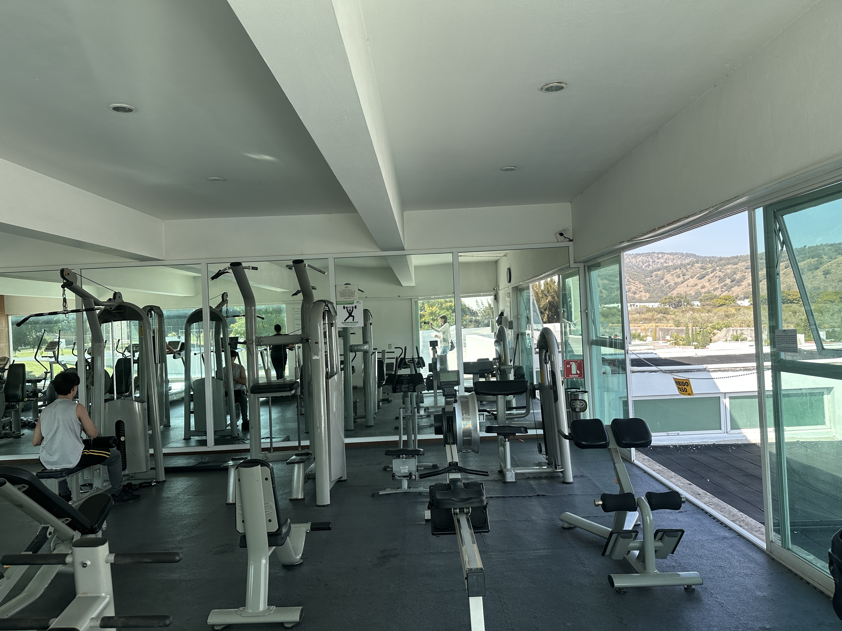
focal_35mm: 24
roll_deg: +2.7
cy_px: 316
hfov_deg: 71.6
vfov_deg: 56.8
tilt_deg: +0.5
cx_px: 421
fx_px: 584
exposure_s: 1/615
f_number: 1.78
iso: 80
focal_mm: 6.86
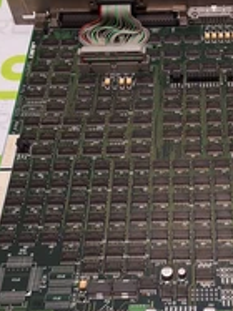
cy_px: 173
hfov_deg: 24.0
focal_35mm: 60
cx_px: 188
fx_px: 539
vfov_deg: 32.2
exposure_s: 1/120
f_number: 1.9
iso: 40
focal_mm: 2.91
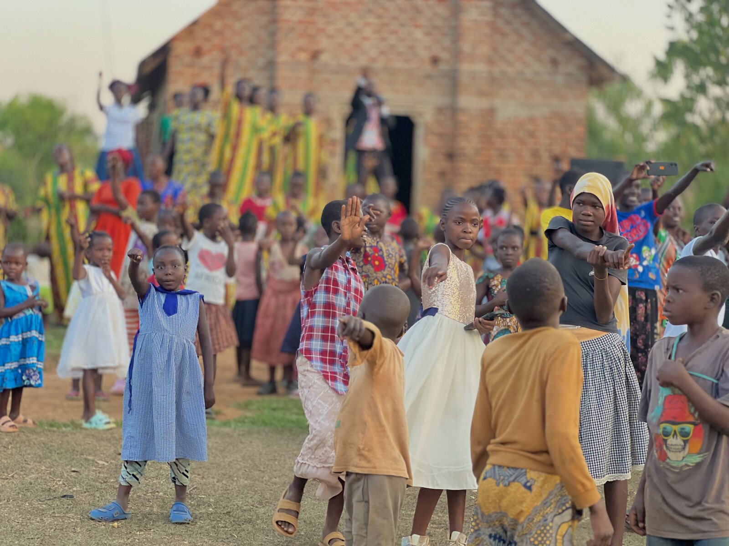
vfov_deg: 19.1
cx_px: 364
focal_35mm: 77
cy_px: 273
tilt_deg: -0.9
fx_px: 1622
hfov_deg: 25.3
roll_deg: -2.2
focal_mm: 9
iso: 250
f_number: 2.8
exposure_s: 1/66
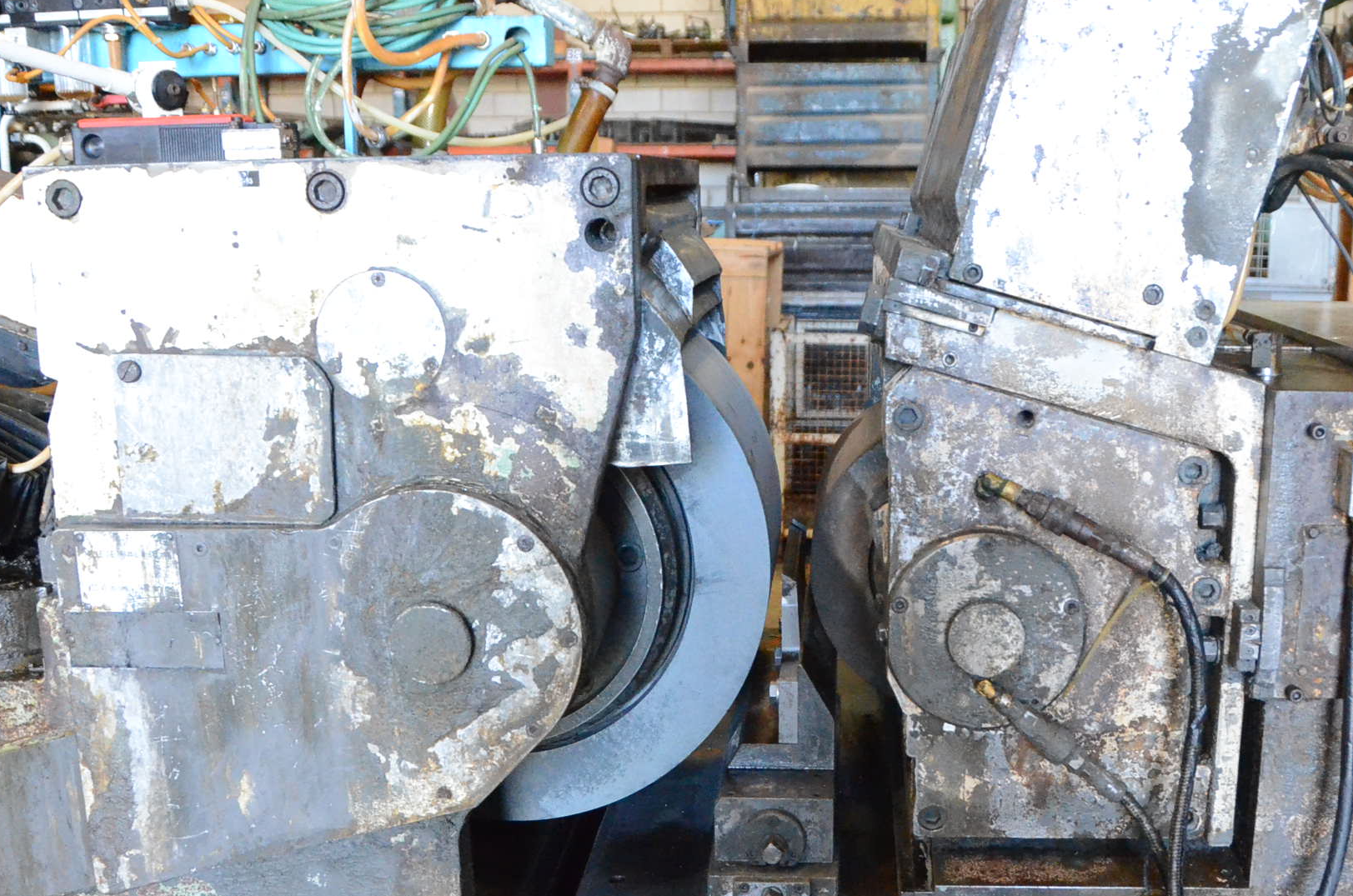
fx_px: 1538
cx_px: 792
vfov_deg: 32.4
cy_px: 555
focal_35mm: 41
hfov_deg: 47.3
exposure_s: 1/250
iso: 6400
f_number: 3.5
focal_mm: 18
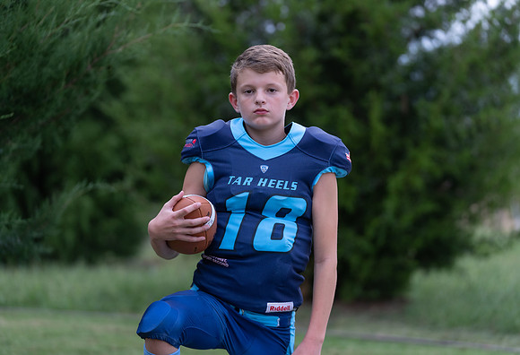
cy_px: 176
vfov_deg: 10.4
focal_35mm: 135
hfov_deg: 15.1
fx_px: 1957
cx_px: 269
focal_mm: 122
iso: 500
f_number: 2.8
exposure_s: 1/320
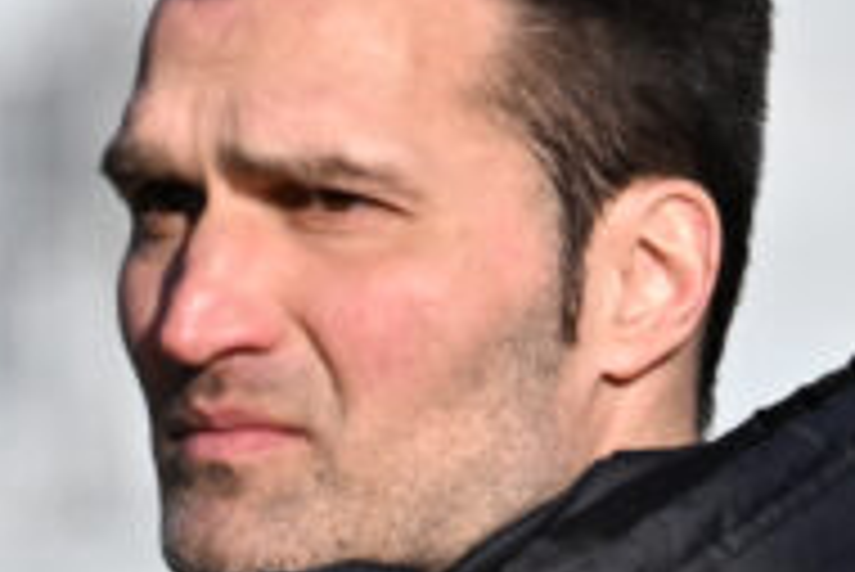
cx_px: 126
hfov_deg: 1.0
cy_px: 811
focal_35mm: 2023
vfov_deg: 0.7
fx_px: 48081
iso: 360
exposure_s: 1/1600
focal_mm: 500
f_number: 6.3
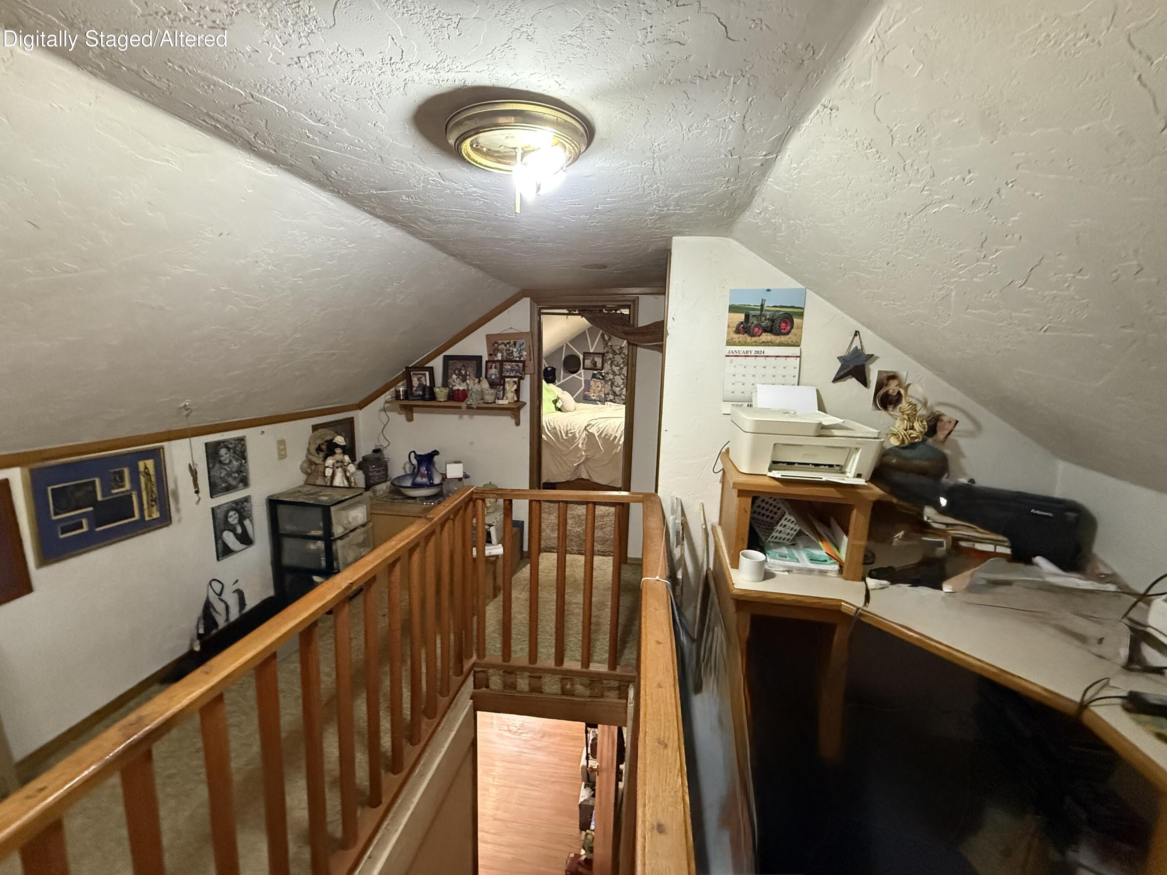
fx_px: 472
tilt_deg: -8.5
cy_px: 438
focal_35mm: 14
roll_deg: -0.9
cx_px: 584
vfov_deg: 85.7
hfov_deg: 102.1
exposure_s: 1/60
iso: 1000
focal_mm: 2.22
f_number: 2.2
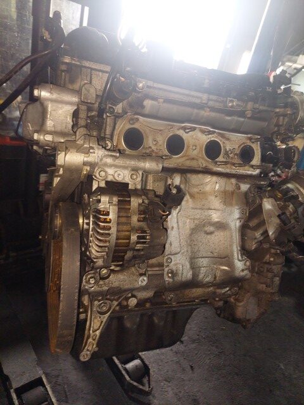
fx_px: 293
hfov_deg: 54.9
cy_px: 202
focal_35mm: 25
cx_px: 152
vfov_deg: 69.4
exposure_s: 1/100
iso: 200
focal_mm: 5.23
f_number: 1.8
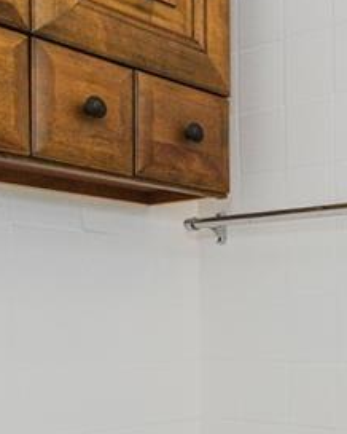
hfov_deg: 24.3
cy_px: 343
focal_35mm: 53
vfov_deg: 34.3
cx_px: 476
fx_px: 680
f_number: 8
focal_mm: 10
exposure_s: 1/80
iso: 800
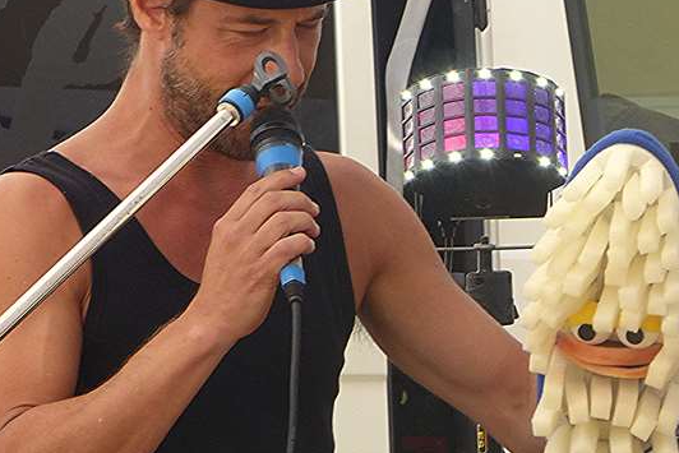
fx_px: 7301
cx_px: 341
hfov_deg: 5.3
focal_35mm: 387
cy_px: 380
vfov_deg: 3.6
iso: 100
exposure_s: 1/200
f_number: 4
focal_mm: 35.6
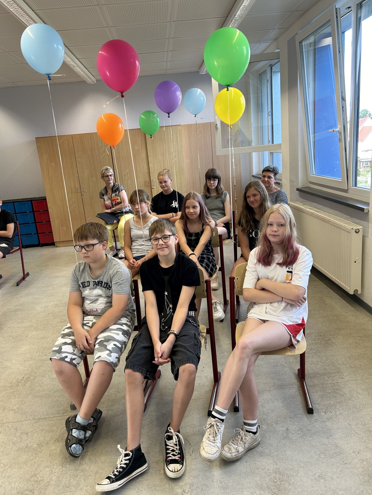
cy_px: 250
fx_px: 387
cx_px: 180
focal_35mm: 27
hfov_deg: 51.3
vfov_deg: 65.3
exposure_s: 1/100
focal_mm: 5.7
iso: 50
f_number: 1.5
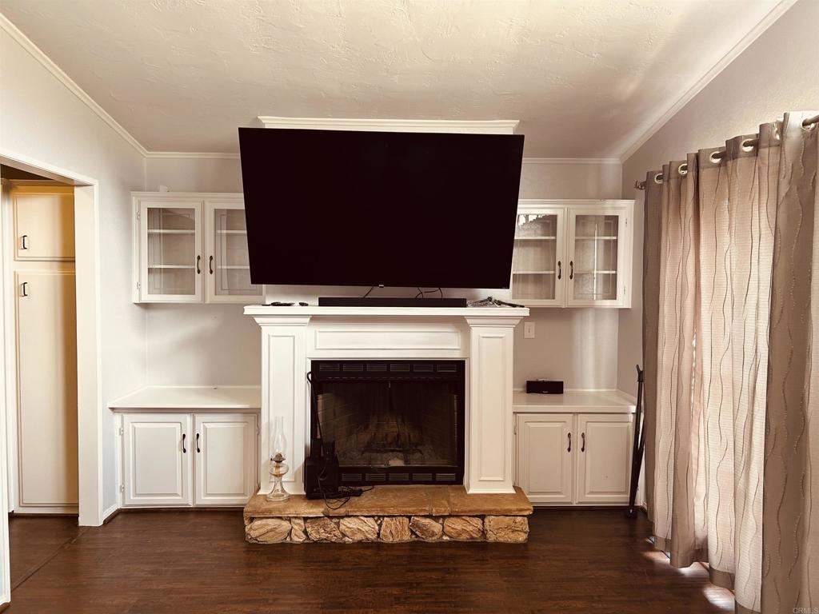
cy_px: 307
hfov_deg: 67.3
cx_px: 410
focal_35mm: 26
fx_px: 615
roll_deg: -0.6
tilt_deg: -3.5
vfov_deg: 53.1
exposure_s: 1/60
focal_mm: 5.7
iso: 100
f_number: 1.5
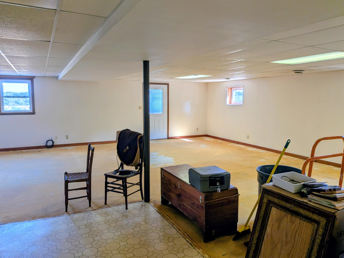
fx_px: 239
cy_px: 129
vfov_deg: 56.8
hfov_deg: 71.6
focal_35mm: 24
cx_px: 172
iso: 36
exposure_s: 1/187
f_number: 1.7
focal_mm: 4.53
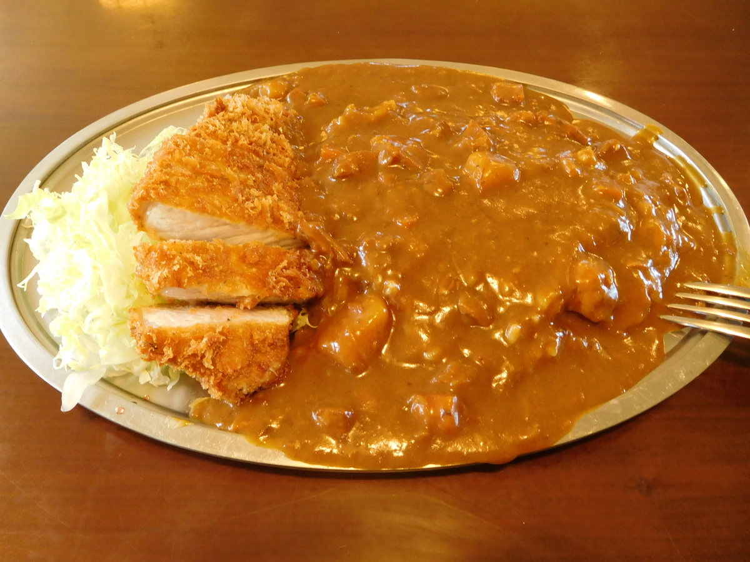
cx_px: 375
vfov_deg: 54.9
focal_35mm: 25
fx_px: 542
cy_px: 281
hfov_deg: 69.4
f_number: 3.4
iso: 400
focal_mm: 4.5
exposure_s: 1/15
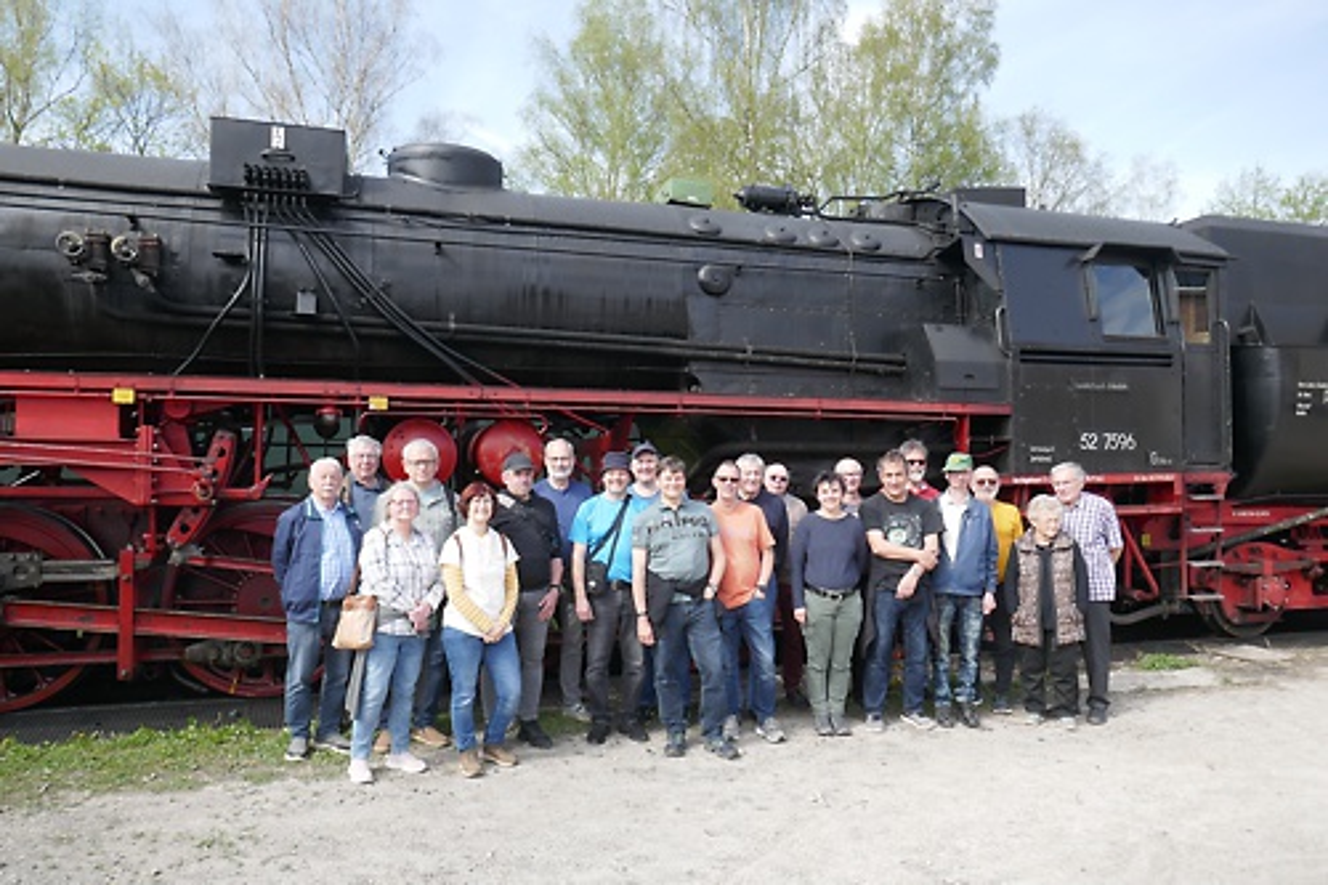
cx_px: 664
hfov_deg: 71.5
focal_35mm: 25
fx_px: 922
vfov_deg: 51.3
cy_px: 442
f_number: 2.8
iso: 125
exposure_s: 1/500
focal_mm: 9.1
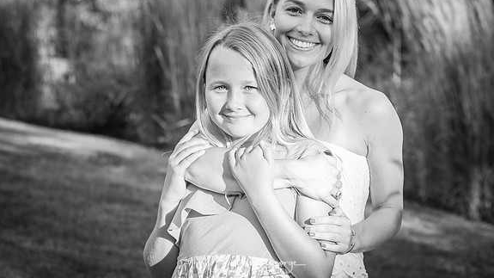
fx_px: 1454
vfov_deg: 10.9
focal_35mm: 111
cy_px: 114
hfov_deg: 19.3
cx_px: 248
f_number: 4
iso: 400
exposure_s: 1/400
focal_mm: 70
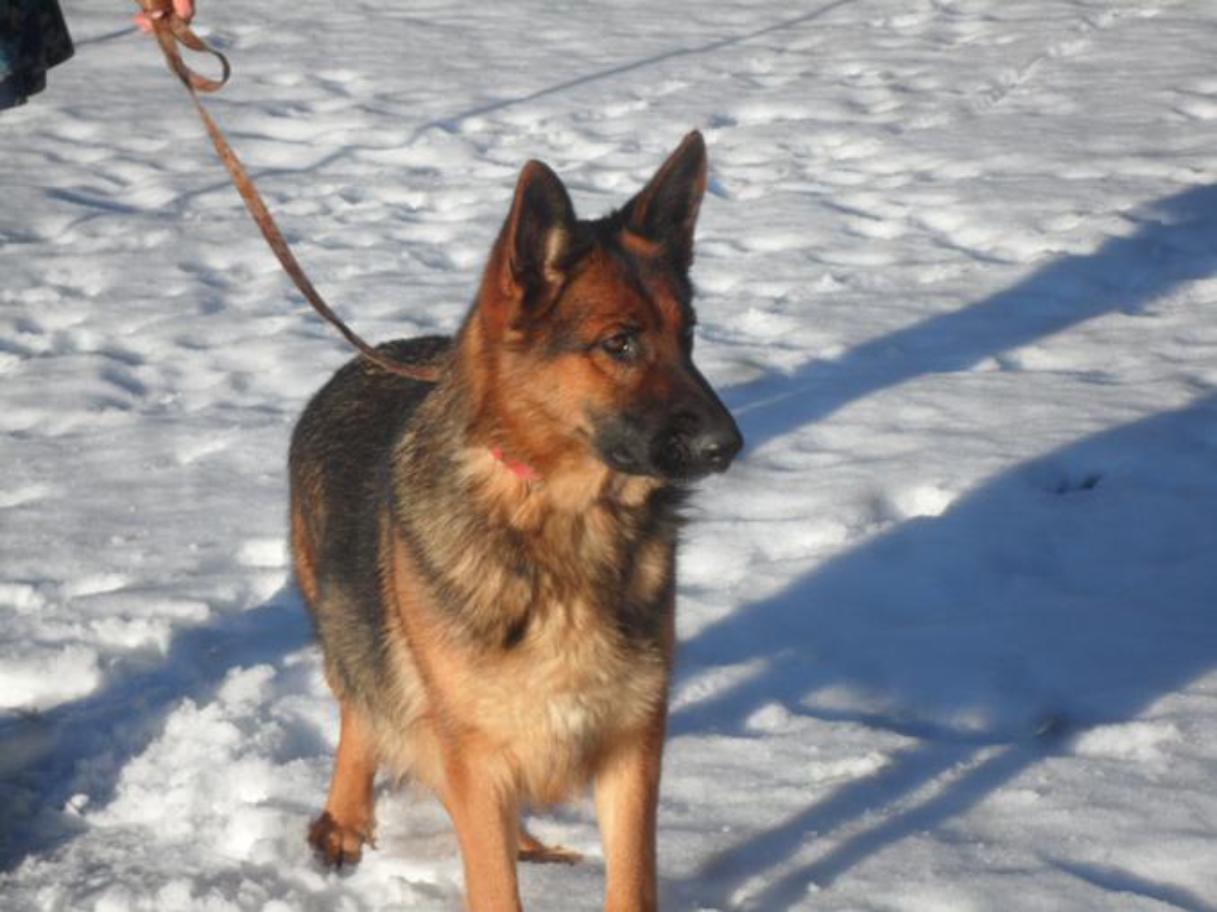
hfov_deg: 14.6
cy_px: 456
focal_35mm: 135
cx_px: 608
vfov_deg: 11.0
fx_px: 4745
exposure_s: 1/250
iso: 80
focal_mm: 24.5
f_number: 5.9
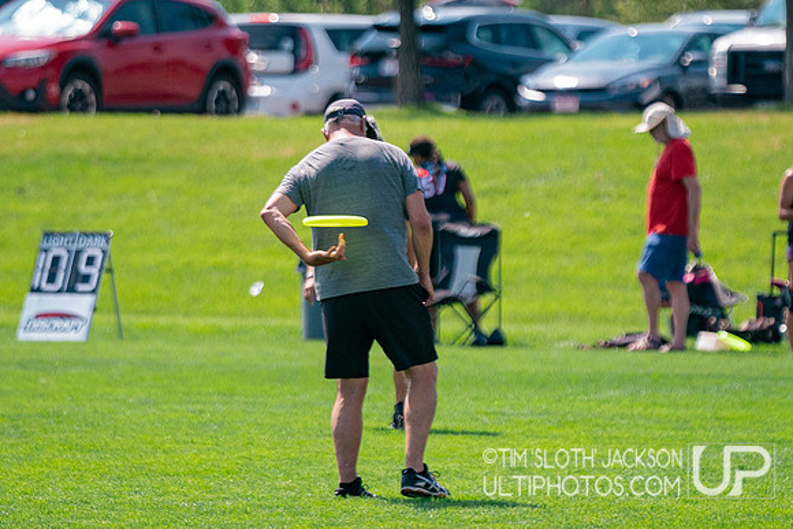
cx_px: 395
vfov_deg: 3.5
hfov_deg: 5.2
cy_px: 220
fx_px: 8733
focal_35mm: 396
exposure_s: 1/10000
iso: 640
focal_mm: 200
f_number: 2.8
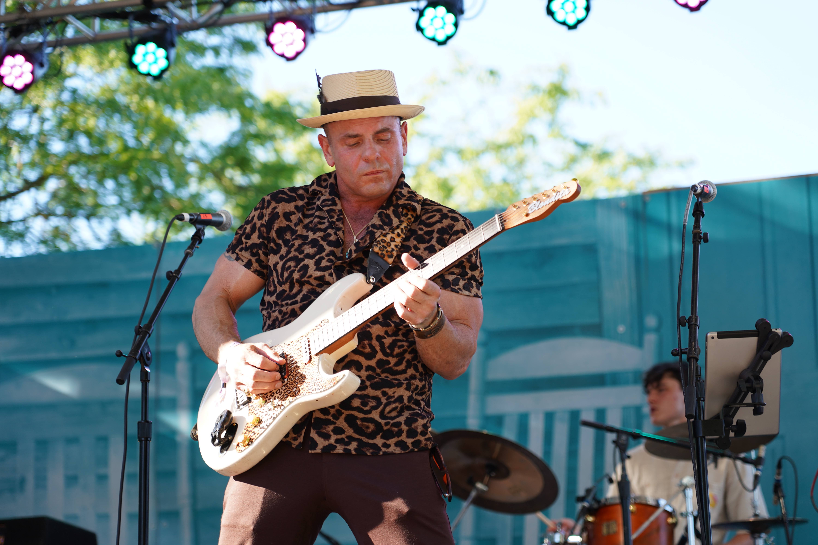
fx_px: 2386
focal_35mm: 105
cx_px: 409
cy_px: 272
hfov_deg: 19.5
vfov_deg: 13.0
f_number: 4
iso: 160
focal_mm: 105
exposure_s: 1/160
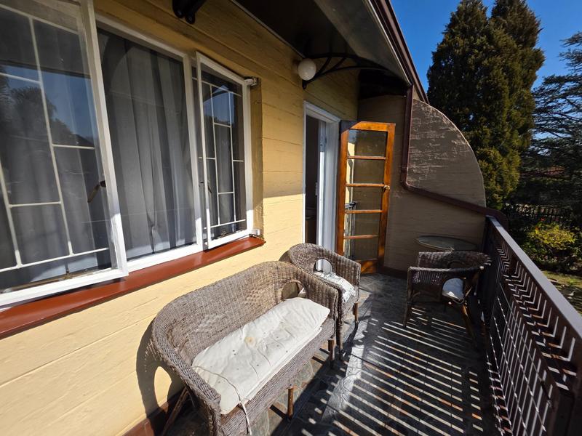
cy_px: 218
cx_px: 291
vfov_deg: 89.9
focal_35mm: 13
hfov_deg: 106.2
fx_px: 219
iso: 40
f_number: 1.9
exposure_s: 1/2410
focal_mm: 2.2
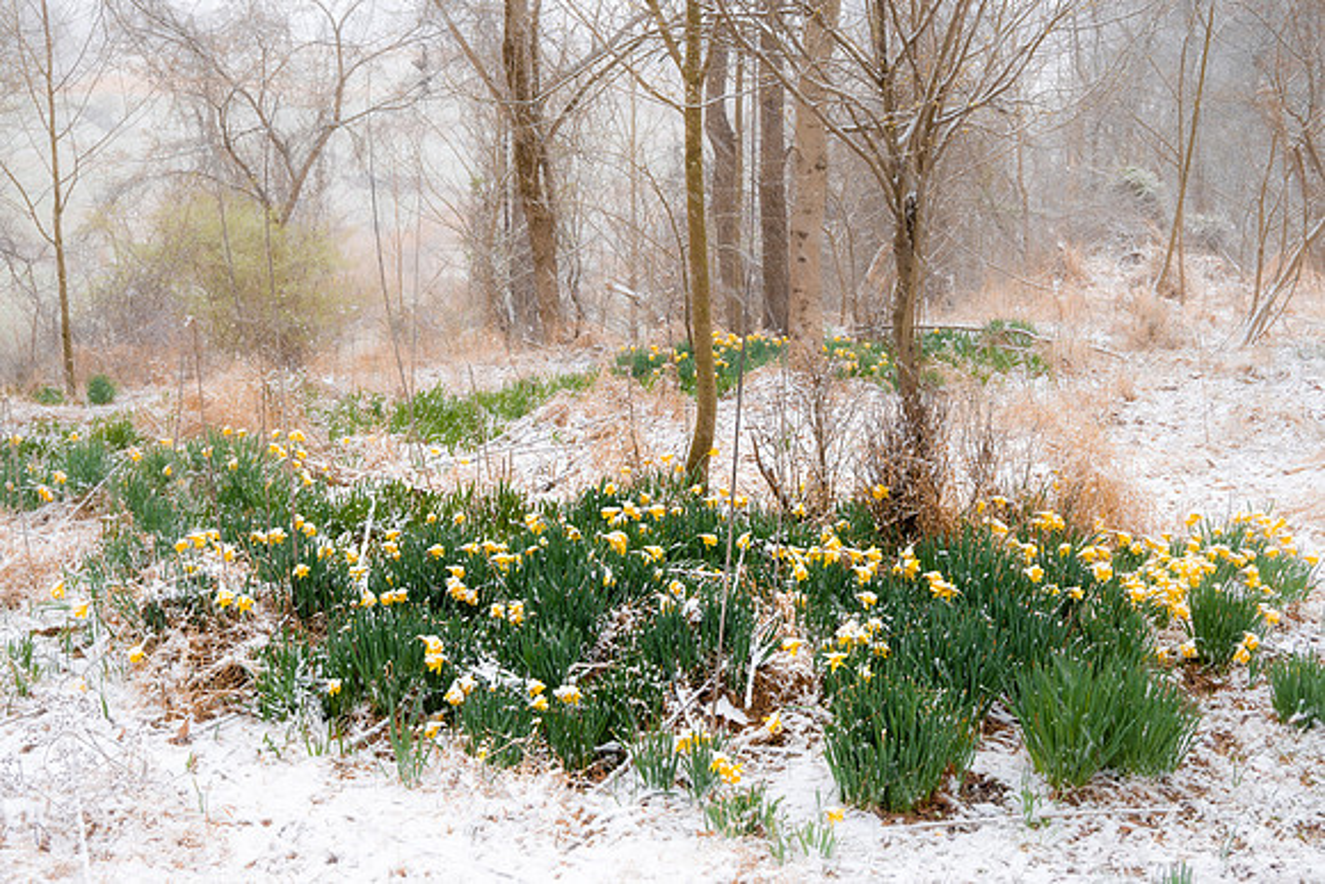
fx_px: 1724
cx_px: 647
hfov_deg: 42.0
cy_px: 452
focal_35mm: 47
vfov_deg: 28.8
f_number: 8
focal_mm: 30.5
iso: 100
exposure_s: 1/60
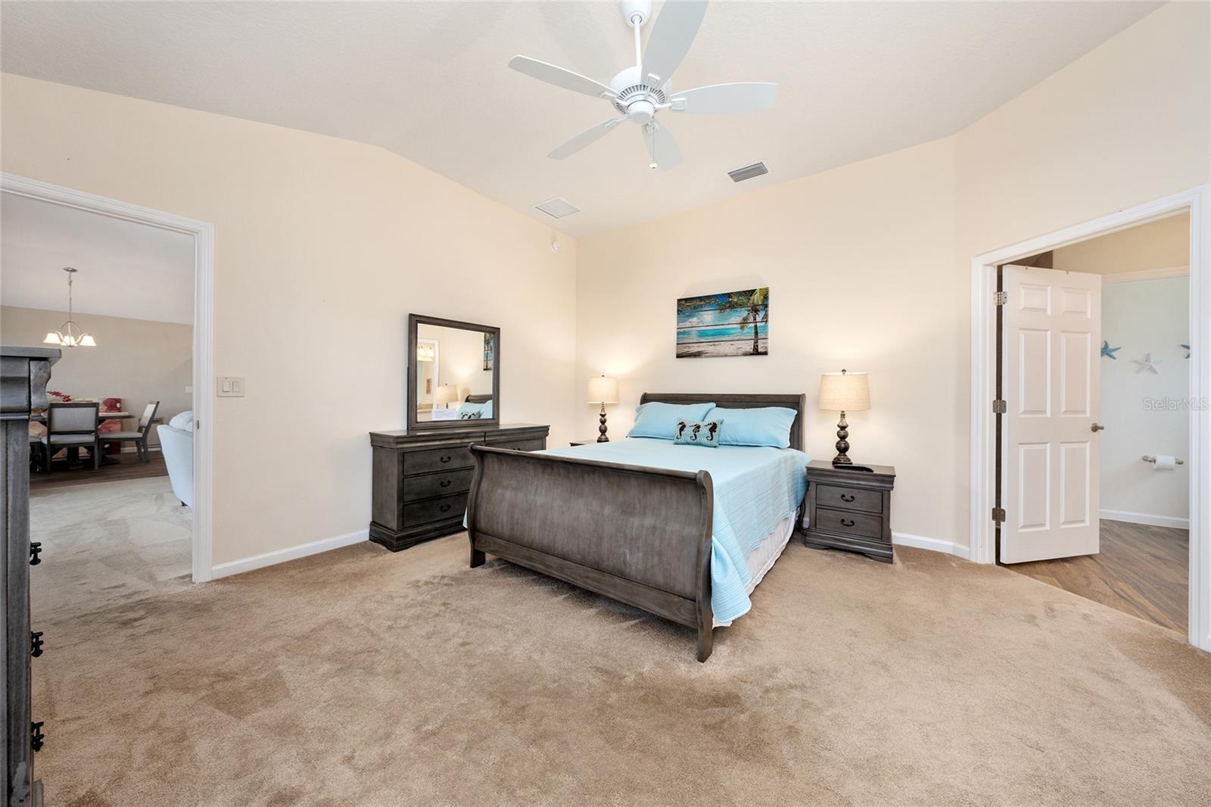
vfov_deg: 90.0
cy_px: 404
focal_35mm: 12
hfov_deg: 112.6
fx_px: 404
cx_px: 606
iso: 250
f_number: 7.1
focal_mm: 12
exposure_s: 1/5
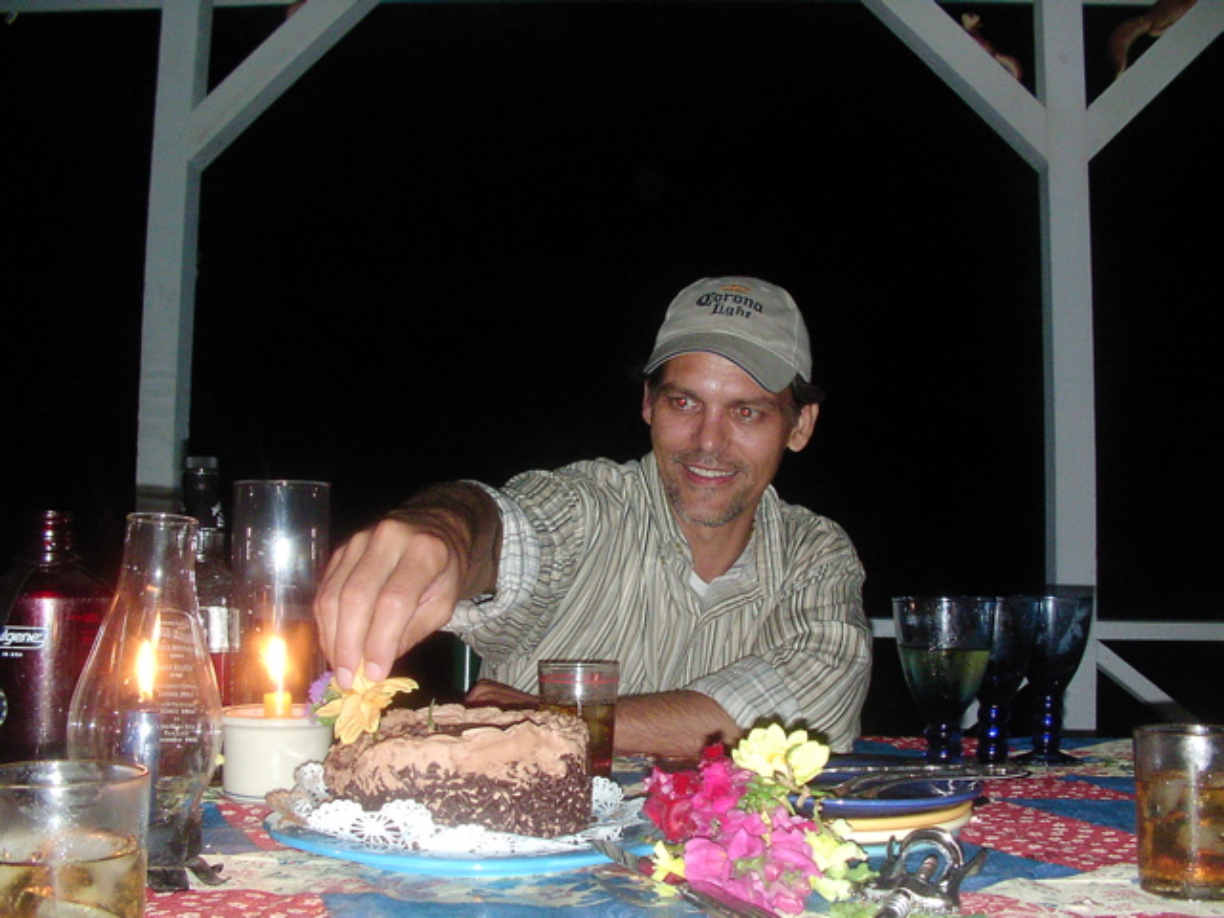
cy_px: 459
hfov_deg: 49.0
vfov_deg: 37.7
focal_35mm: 38
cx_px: 612
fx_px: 1344
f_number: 3.5
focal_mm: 5.8
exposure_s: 1/30
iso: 200
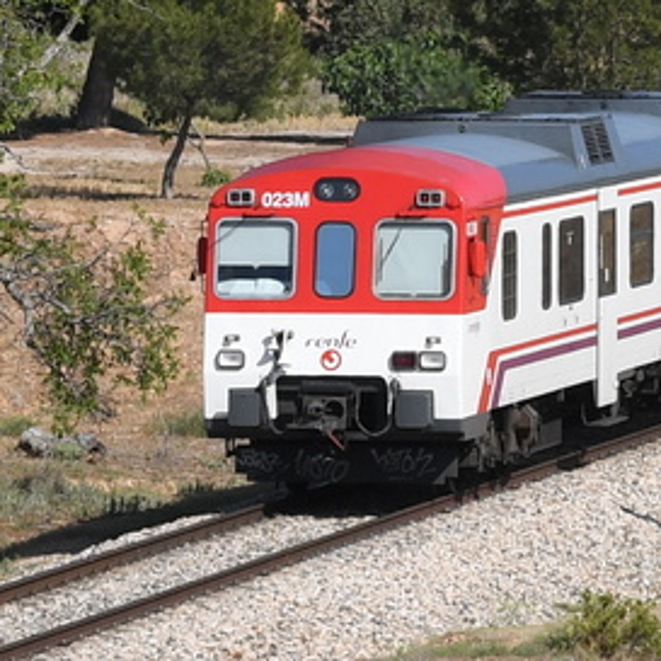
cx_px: 845
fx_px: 9678
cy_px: -99
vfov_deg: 3.9
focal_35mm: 448
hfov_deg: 3.9
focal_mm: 50
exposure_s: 1/800
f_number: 7.1
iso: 160
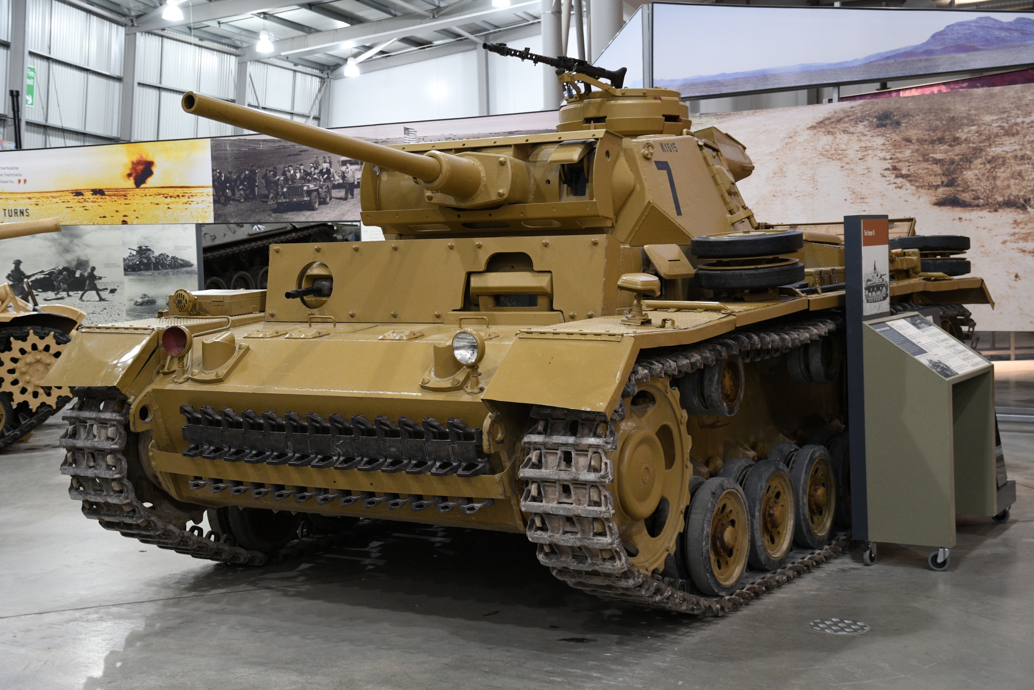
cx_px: 517
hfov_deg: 38.9
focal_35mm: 51
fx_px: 1465
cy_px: 345
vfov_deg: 26.5
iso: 1000
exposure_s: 1/40
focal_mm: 34
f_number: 3.3
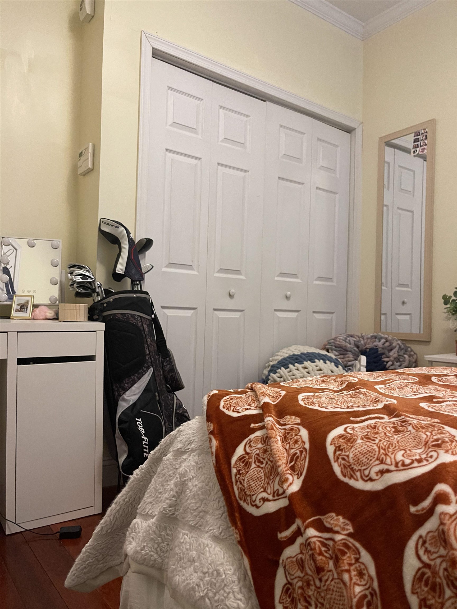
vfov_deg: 69.4
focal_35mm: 25
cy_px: 304
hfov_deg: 54.9
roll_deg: -2.2
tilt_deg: +1.6
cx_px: 228
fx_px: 440
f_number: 1.6
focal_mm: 5.1
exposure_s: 1/60
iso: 400
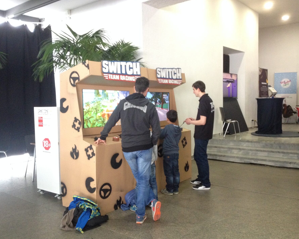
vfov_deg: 40.1
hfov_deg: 49.1
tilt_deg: -3.9
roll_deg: +0.2
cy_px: 120
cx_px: 153
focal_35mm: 37
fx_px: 327
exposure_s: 1/20
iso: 250
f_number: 2.4
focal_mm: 4.28
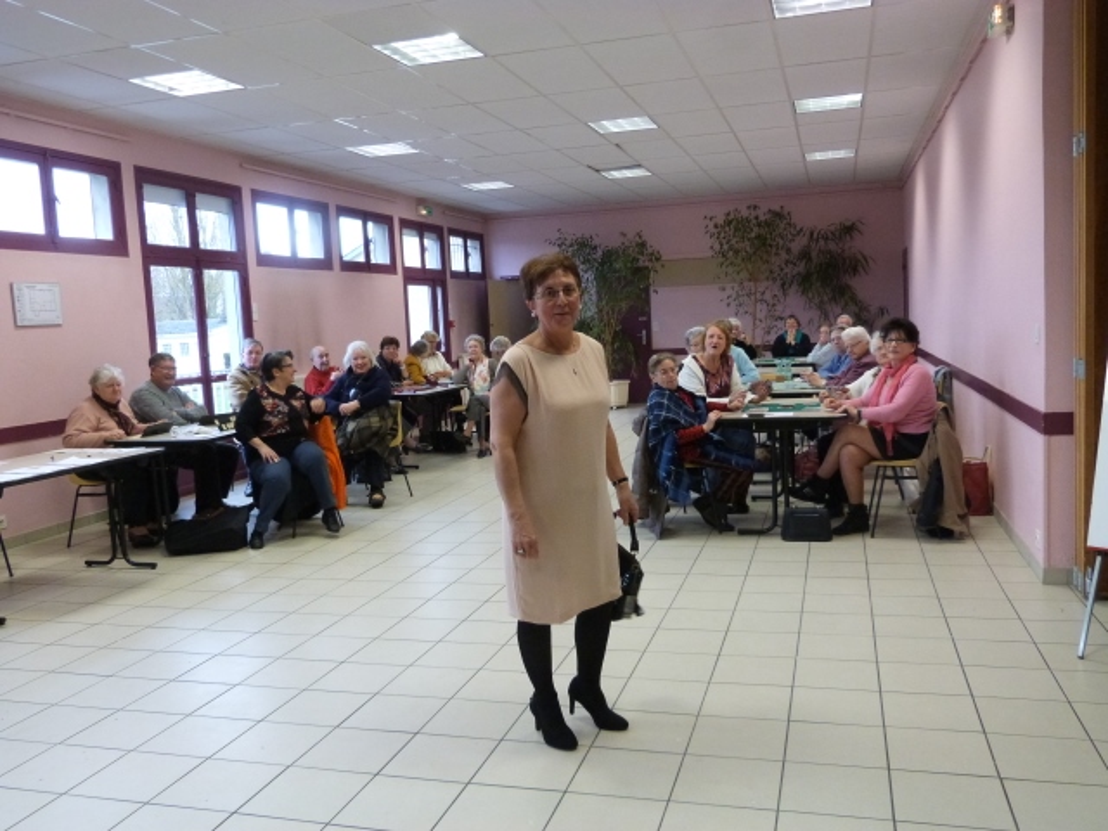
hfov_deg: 60.0
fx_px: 960
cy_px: 416
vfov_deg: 46.8
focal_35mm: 30
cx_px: 554
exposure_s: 1/50
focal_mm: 5.2
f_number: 2.9
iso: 400
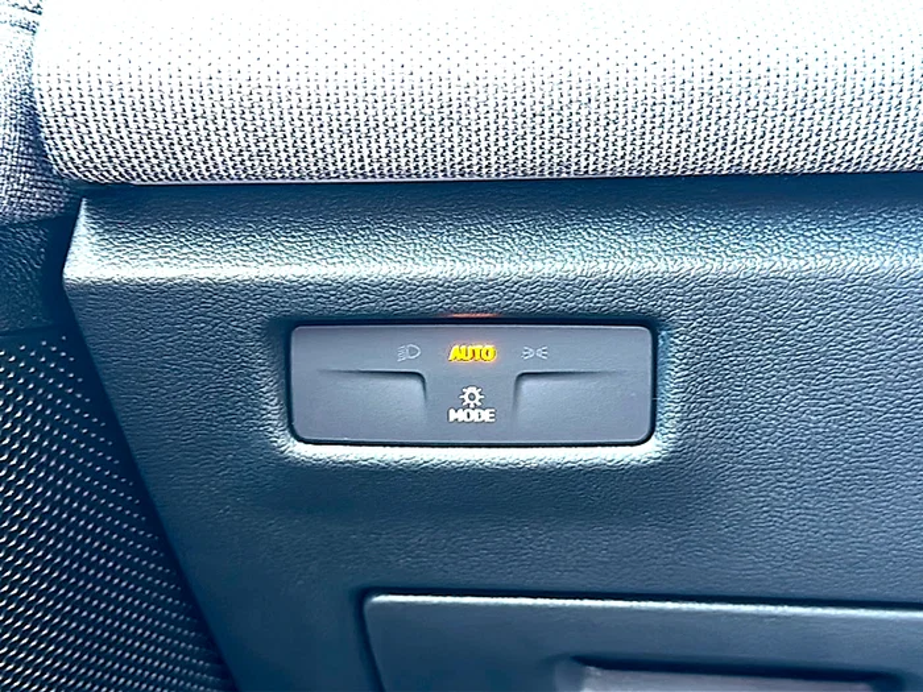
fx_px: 1120
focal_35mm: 42
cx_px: 462
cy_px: 346
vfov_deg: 34.3
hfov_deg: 44.8
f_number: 1.78
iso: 160
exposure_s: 1/40
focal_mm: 6.86
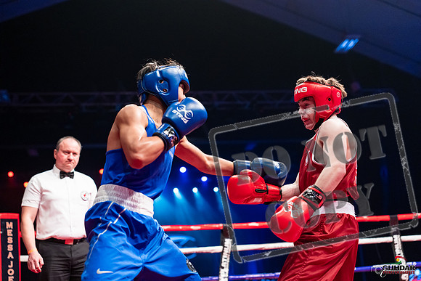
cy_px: 140
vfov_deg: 27.0
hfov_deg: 39.6
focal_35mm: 50
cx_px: 210
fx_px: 585
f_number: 2.5
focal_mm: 50
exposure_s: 1/1000
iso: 3200
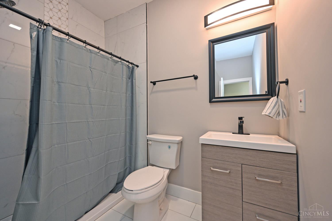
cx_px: 166
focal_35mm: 14
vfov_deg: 81.2
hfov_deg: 104.3
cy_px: 110
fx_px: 129
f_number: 4
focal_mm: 14
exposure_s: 1/60
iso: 360
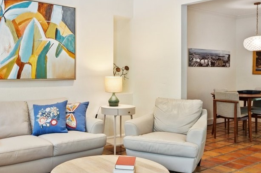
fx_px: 282
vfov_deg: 34.1
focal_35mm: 39
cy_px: 85
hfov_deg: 49.3
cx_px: 102
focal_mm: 14
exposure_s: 1/1.25
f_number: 8
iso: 200
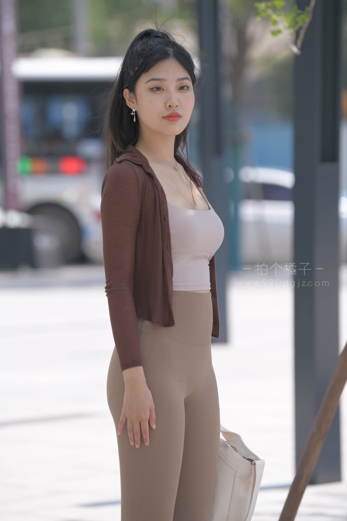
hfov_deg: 7.4
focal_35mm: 185
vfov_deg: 11.1
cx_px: 174
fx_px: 2675
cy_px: 260
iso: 140
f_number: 4
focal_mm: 185
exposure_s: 1/800
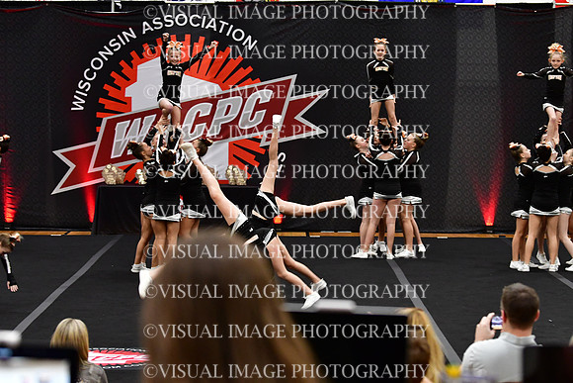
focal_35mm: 105
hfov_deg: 19.5
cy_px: 192
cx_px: 286
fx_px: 1672
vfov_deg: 13.0
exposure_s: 1/500
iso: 4000
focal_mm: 70
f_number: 3.5
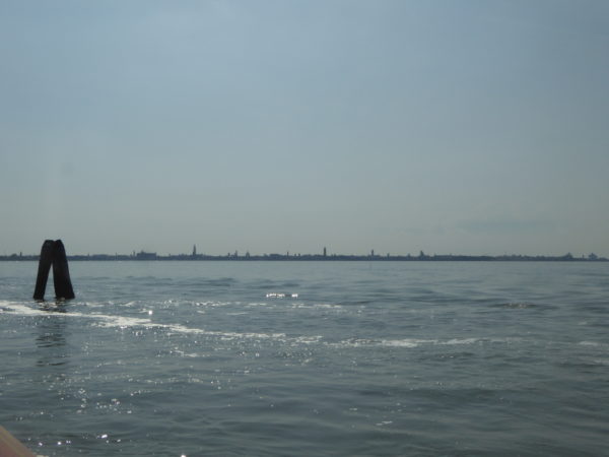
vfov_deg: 32.9
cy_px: 228
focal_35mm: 44
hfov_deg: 42.9
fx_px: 774
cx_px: 304
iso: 100
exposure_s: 1/1600
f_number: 7.1
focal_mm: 7.8
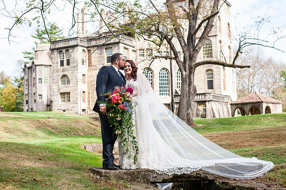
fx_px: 397
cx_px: 143
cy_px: 95
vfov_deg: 27.0
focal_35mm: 50
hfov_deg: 39.6
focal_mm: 50
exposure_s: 1/1250
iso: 400
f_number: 4
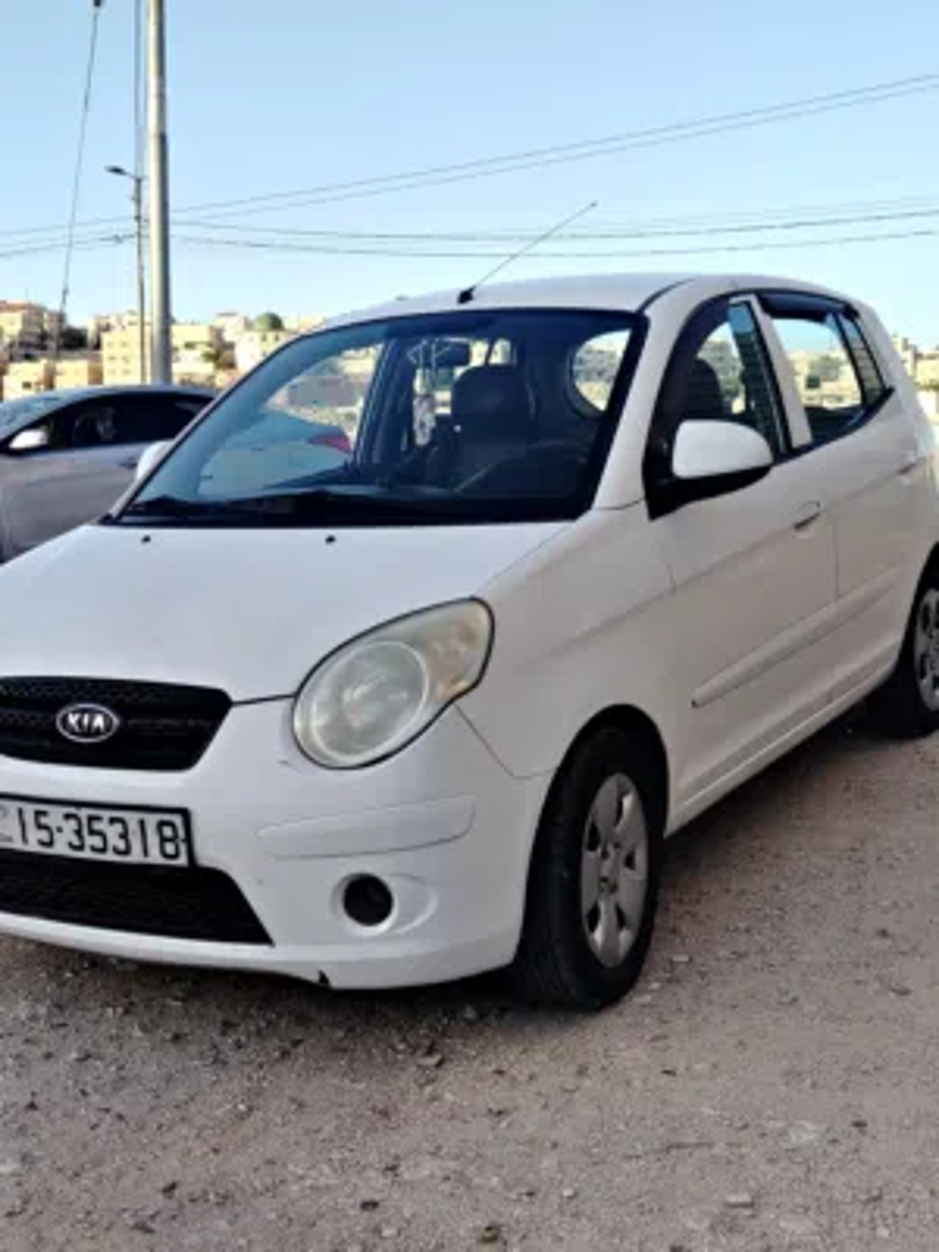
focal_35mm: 48
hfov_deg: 30.3
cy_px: 626
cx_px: 470
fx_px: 1736
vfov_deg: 39.7
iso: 100
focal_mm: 5.25
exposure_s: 1/252
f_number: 1.75
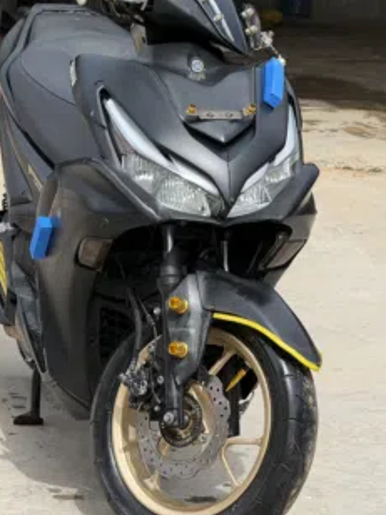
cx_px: 152
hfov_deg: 9.5
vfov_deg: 12.7
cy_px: 221
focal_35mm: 156
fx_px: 2319
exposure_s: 1/802
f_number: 2.8
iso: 64
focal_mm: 15.66
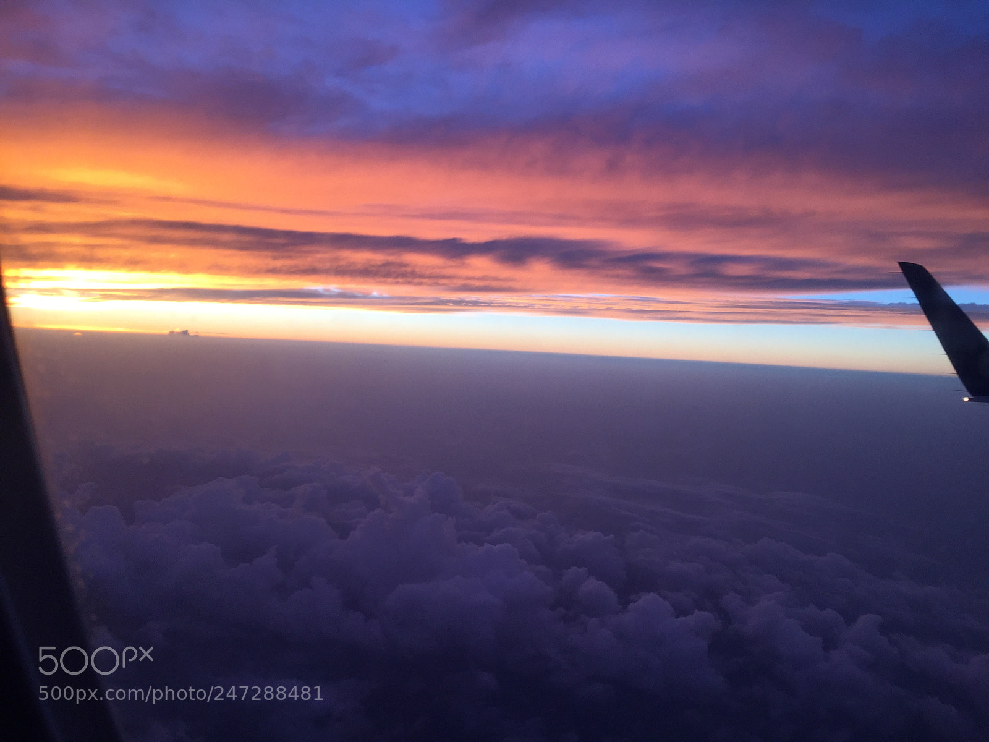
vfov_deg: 48.2
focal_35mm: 29
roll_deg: -3.9
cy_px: 371
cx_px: 494
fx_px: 829
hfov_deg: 61.7
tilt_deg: -2.9
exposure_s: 1/120
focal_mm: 4.15
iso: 50
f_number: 2.2
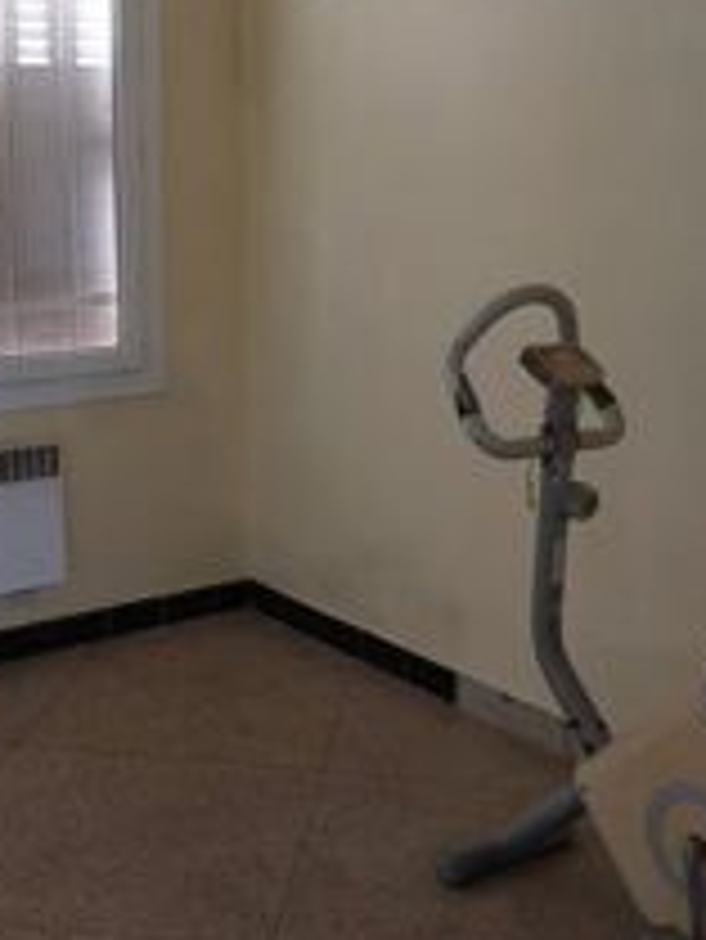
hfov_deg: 28.0
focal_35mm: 51
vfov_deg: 37.4
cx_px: 148
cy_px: 398
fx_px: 1385
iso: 500
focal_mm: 5.23
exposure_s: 1/33
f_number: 1.8
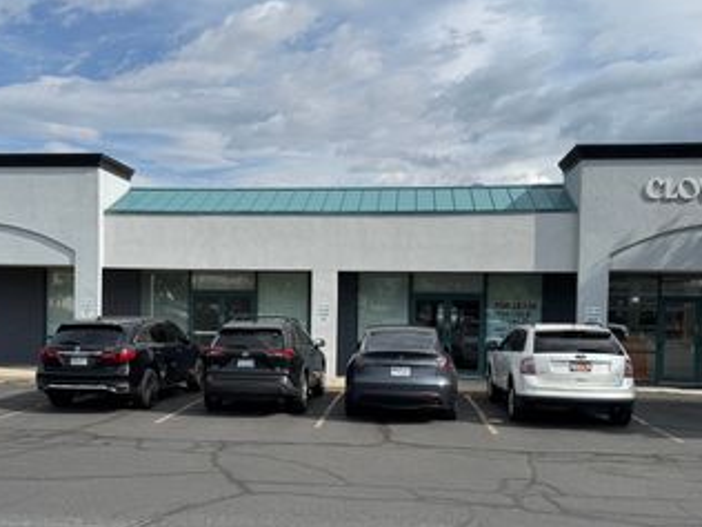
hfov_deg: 48.7
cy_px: 326
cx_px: 280
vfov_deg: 37.5
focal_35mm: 38
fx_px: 771
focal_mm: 6.76
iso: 80
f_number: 1.78
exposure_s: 1/5814
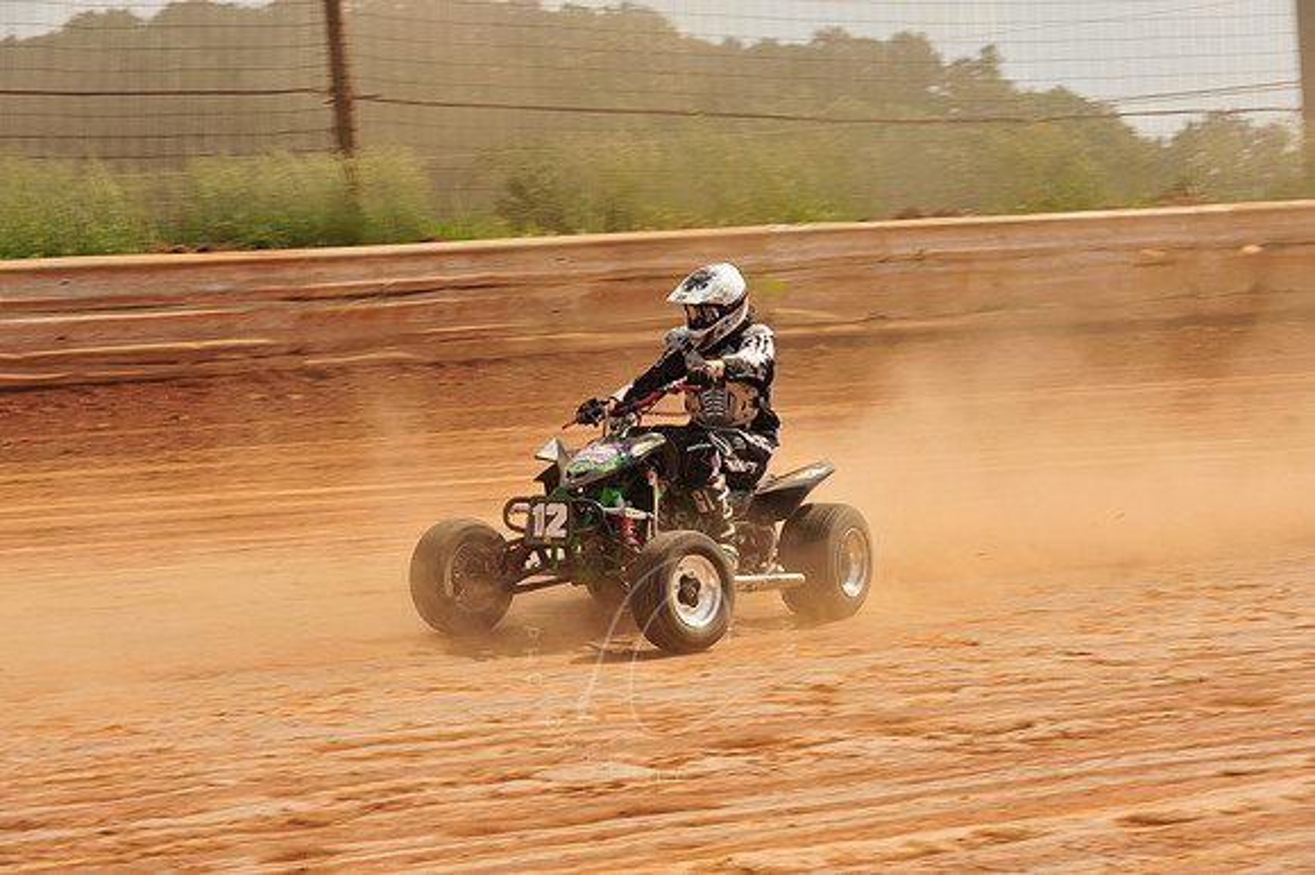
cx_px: 658
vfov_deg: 11.4
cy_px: 438
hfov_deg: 17.1
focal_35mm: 120
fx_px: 4381
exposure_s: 1/400
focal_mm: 120
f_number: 10
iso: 200
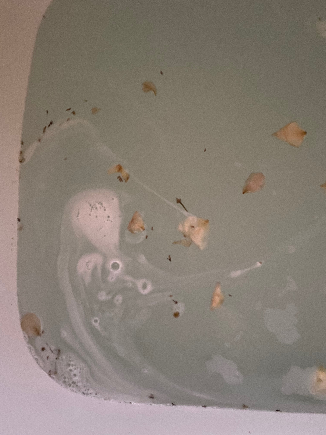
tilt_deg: -84.5
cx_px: 163
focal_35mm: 26
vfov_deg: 67.3
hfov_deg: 53.1
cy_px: 218
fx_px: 326
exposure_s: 1/12
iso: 500
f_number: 1.8
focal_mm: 4.25
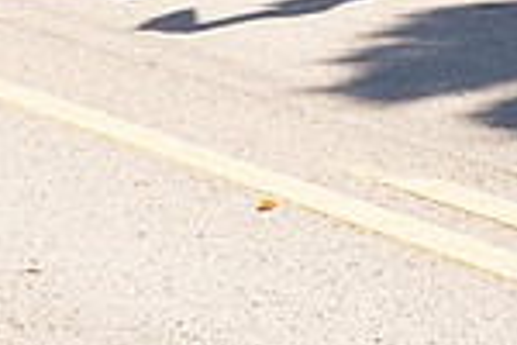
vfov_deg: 5.1
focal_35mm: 265
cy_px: -254
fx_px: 3805
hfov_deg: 7.6
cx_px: -290
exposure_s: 1/320
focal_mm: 56
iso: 500
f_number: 11
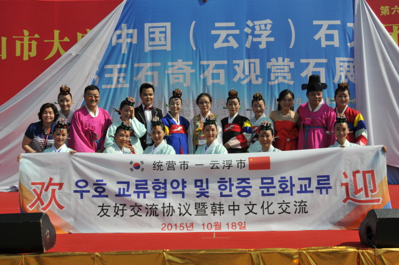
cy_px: 132
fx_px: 432
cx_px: 200
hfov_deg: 49.6
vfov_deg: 34.1
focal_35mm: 39
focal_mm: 26
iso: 200
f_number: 10
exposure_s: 1/400
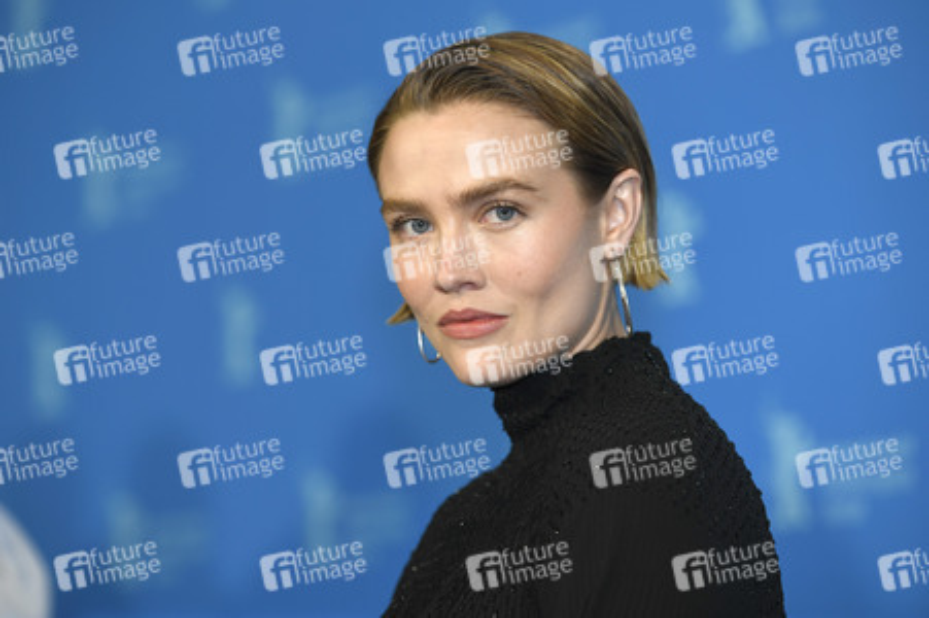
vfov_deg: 10.1
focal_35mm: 135
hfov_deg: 15.2
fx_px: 3481
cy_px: 309
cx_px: 464
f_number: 3.5
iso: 640
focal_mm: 135
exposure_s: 1/400
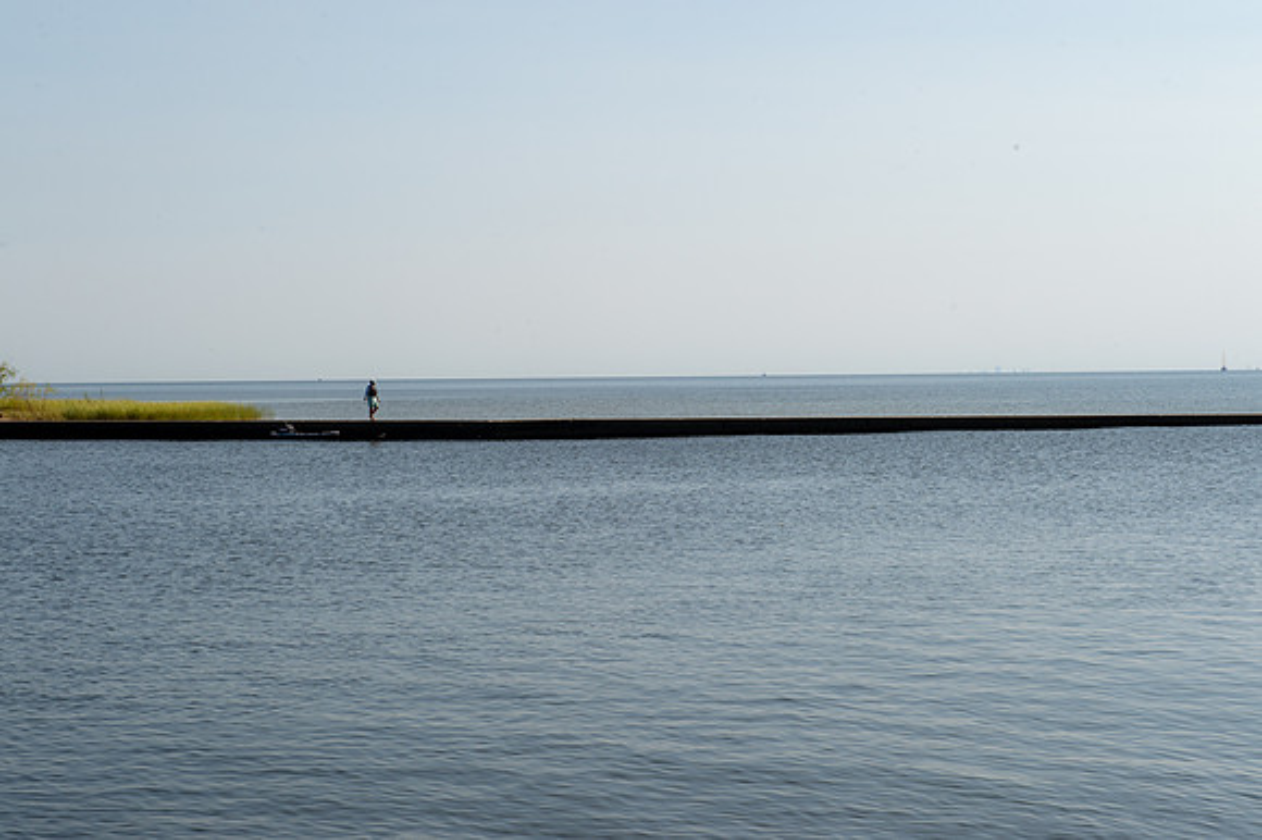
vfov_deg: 19.4
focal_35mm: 70
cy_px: 420
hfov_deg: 28.9
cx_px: 631
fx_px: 2452
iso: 250
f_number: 16
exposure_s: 1/320
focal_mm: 70
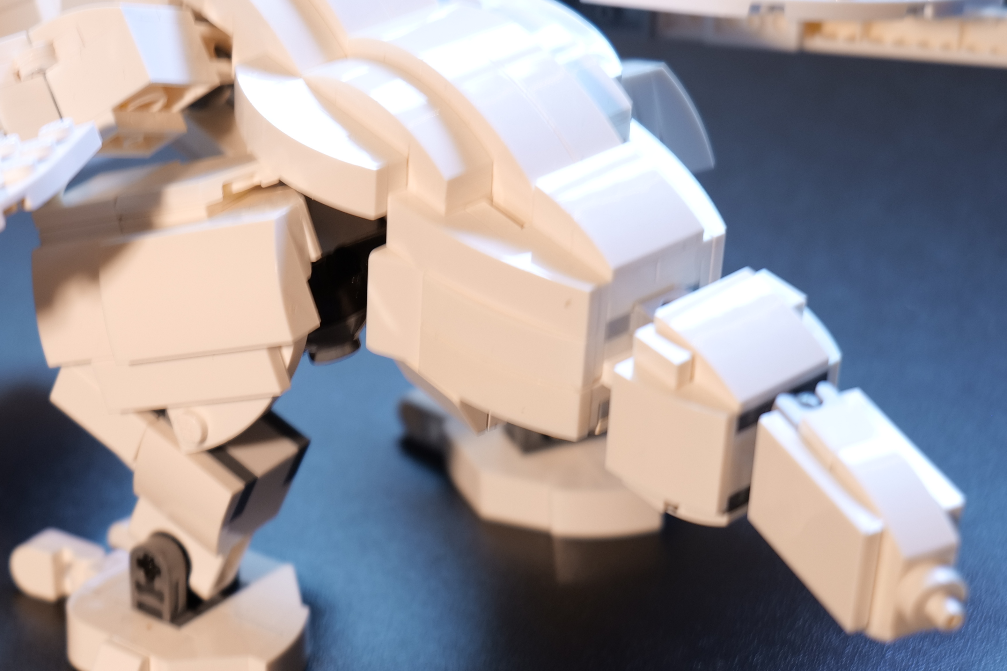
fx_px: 3188
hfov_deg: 17.9
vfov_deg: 12.0
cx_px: 402
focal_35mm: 114
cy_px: 307
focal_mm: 60
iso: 250
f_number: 5.6
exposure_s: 1/25
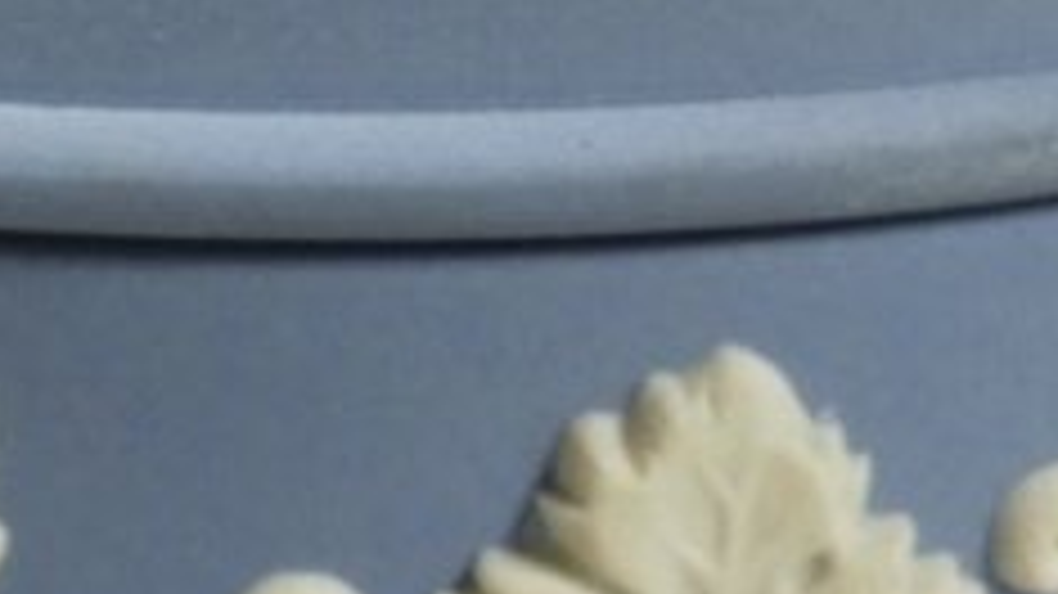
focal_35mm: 465
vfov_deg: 2.6
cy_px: 562
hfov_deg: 4.6
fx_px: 13041
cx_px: 270
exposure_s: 1/125
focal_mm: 17.5
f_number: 4.8
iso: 320
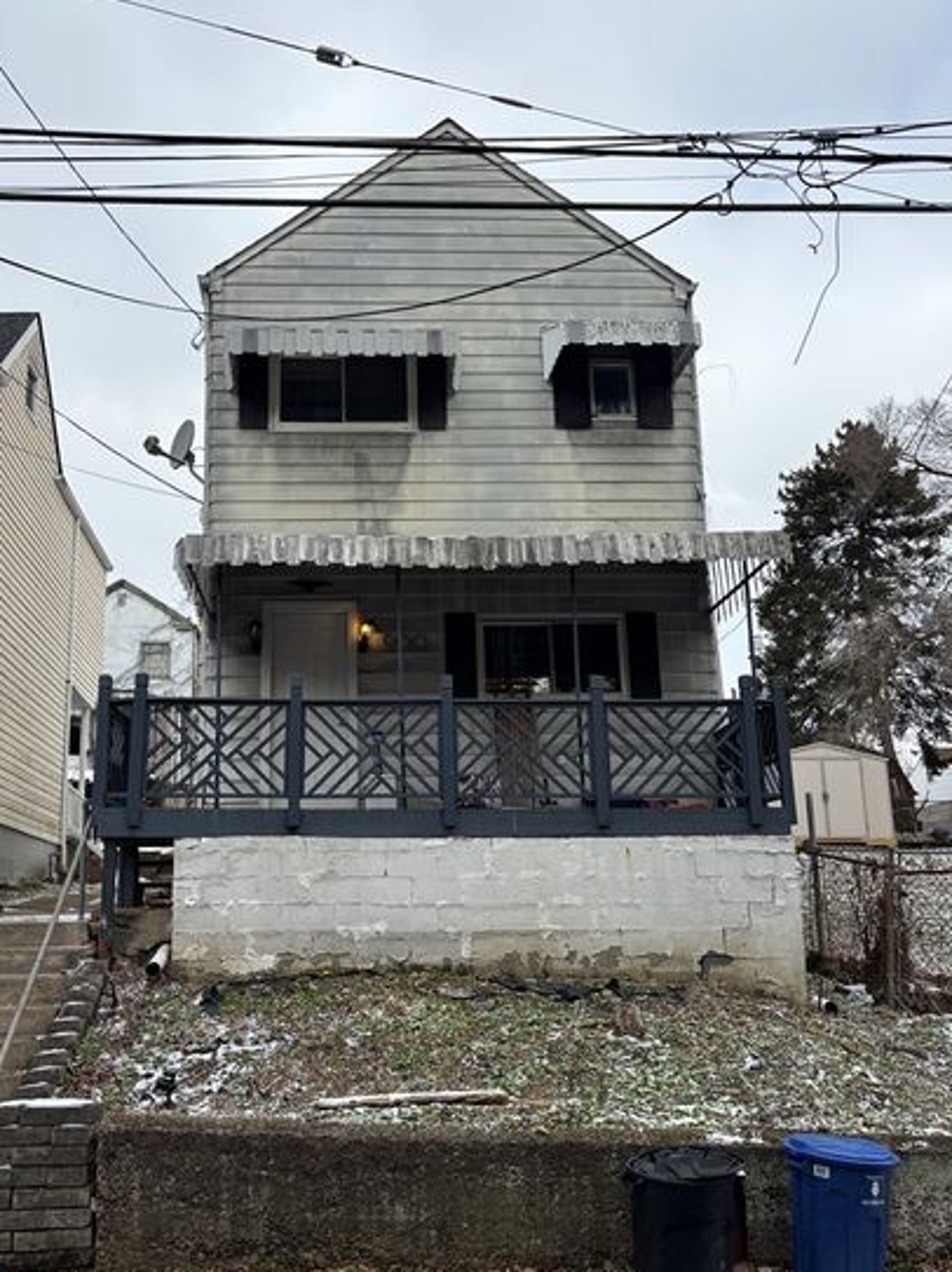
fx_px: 1174
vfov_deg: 56.8
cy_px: 625
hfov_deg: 44.1
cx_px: 431
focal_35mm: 32
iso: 50
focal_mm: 5.96
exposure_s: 1/2513
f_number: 1.6
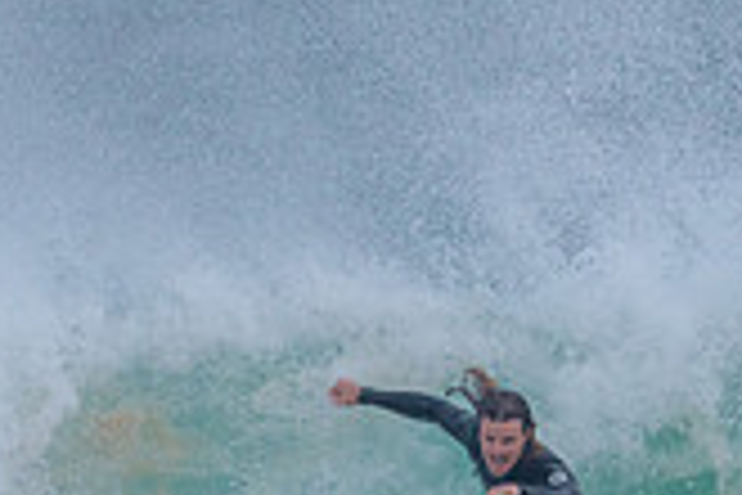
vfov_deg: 0.6
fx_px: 44393
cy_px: 564
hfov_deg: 1.0
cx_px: 383
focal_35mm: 2154
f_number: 5.6
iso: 900
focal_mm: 500
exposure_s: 1/2000
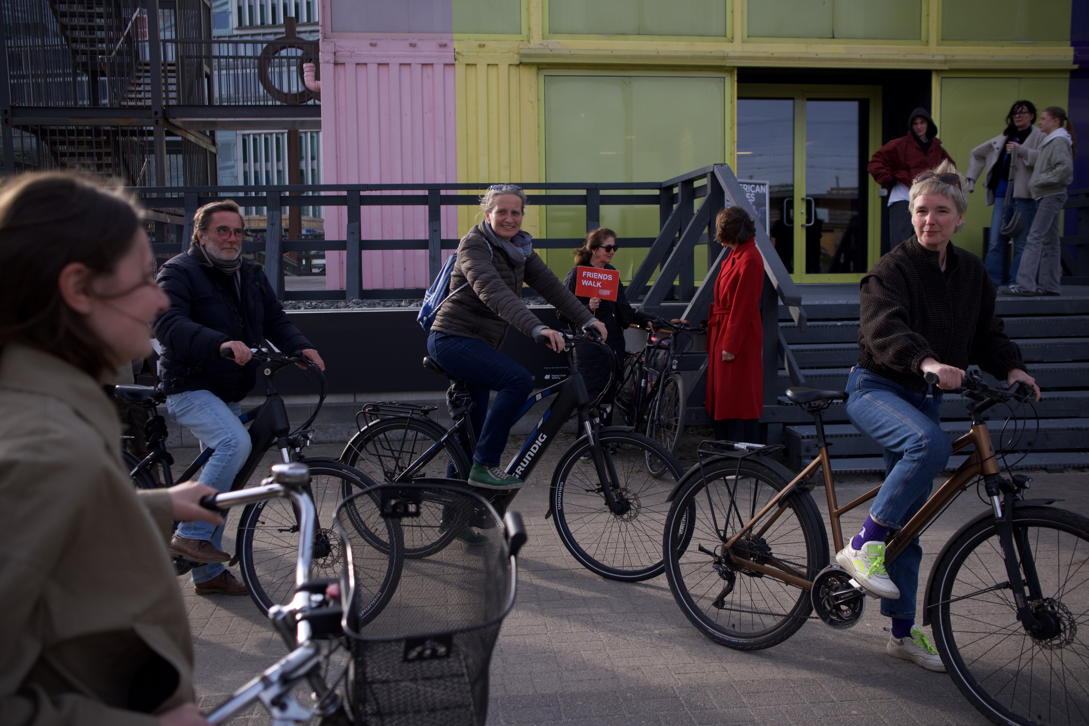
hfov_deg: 54.4
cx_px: 544
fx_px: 1059
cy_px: 363
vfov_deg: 37.9
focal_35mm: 35
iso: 320
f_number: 2.8
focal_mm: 23
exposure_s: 1/2000
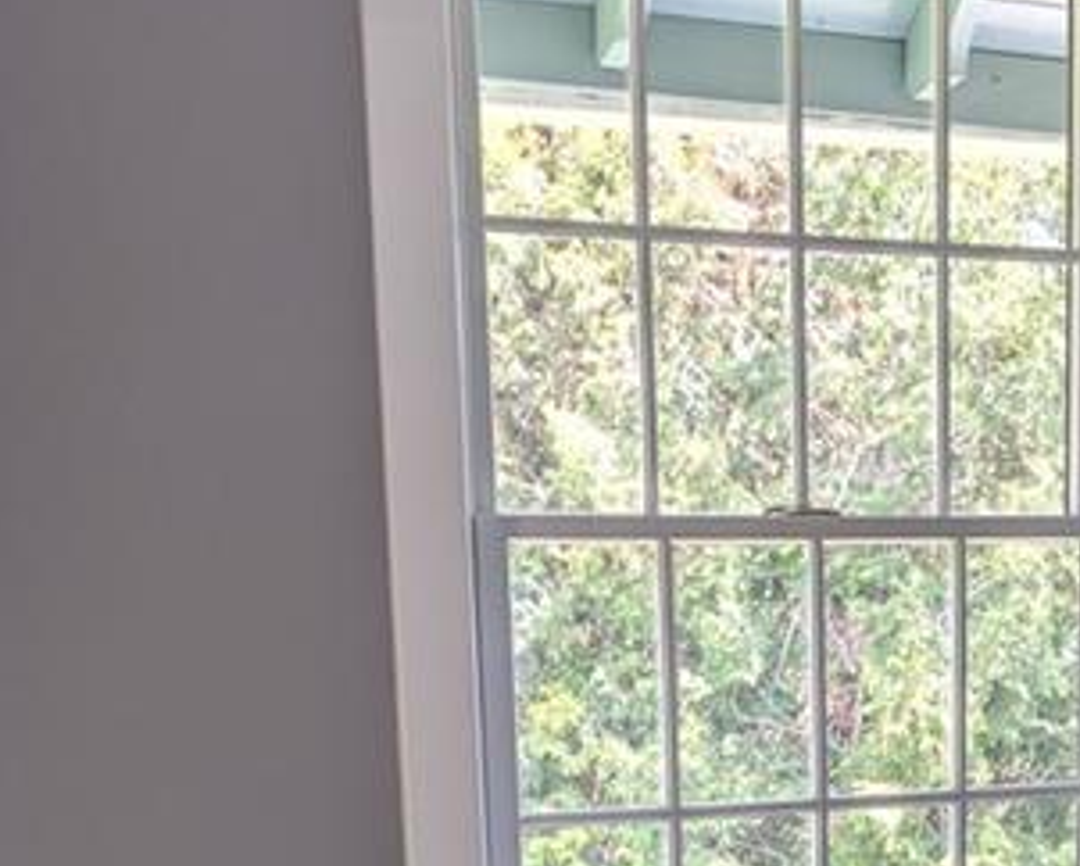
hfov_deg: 27.4
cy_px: 988
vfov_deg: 21.5
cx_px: 944
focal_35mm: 67
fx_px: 2143
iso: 51
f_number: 1.8
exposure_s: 1/120
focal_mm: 4.44
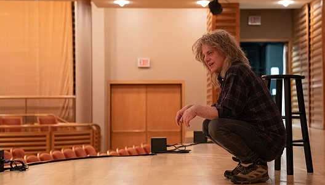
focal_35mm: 92
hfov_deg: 23.1
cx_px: 199
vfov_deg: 13.3
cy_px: 84
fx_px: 795
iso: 12800
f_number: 2.8
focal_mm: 70
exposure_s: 1/160
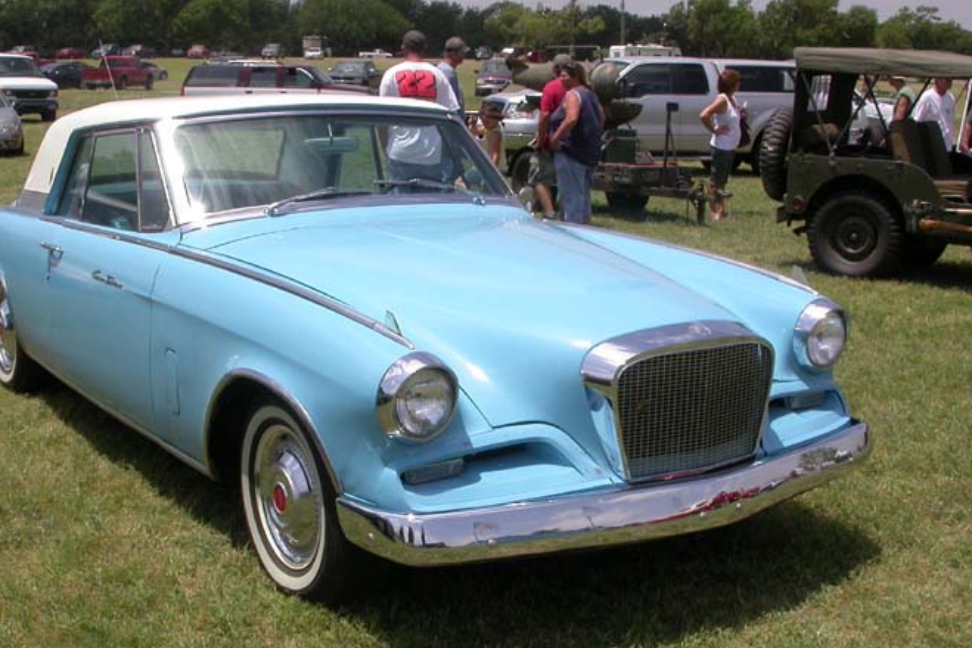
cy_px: 381
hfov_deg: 41.0
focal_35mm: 48
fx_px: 1296
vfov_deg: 28.0
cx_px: 416
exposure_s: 1/503
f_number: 7.5
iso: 100
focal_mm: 7.85
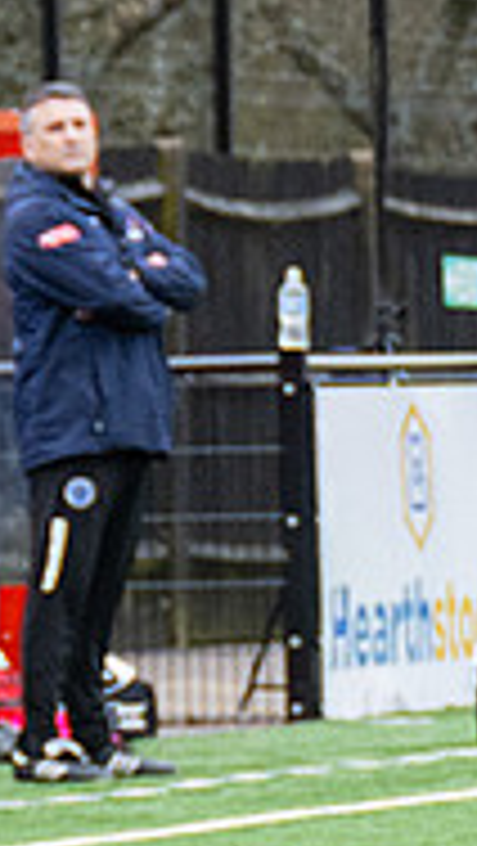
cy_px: 418
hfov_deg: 1.7
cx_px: 1620
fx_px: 16273
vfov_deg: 3.0
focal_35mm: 725
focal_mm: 86
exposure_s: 1/1250
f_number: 4
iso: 800
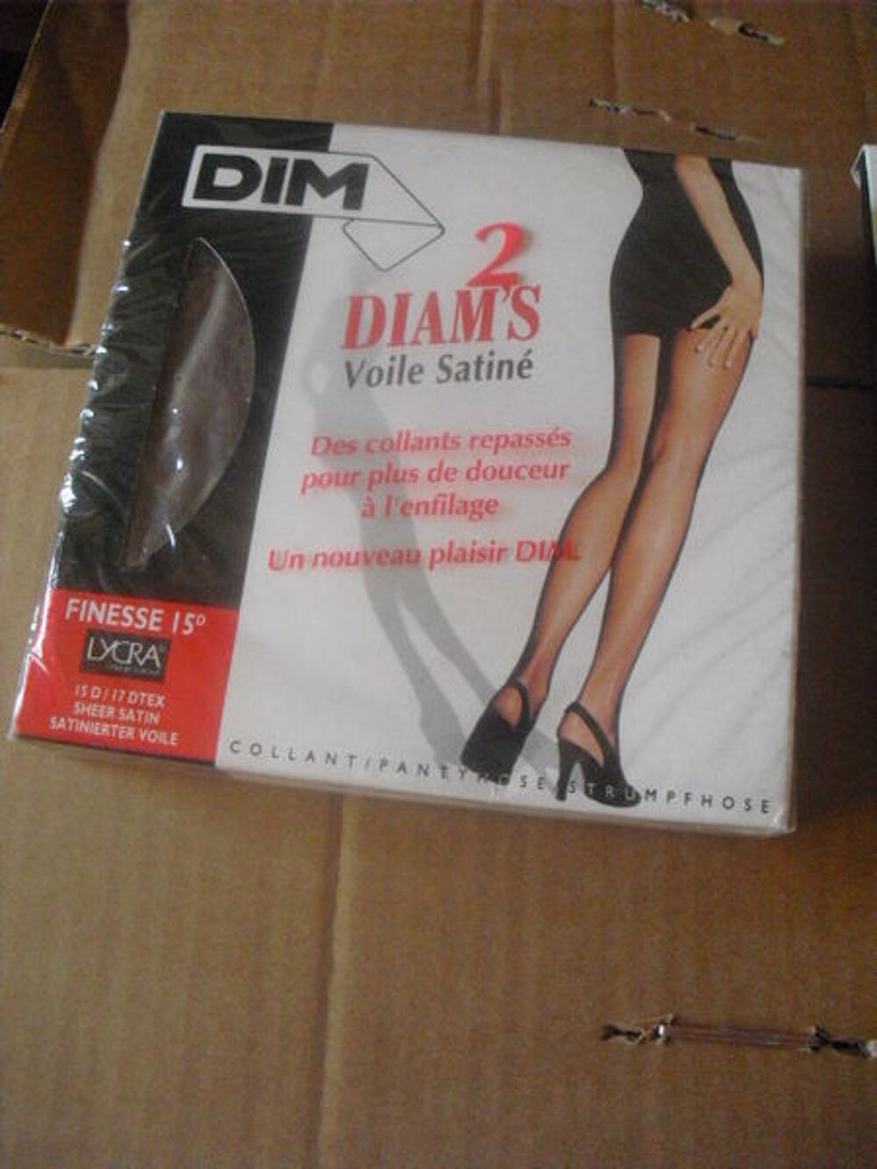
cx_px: 438
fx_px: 1216
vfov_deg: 51.4
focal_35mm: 36
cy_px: 584
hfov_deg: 39.7
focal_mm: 6.3
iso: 800
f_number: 3.1
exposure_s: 1/80
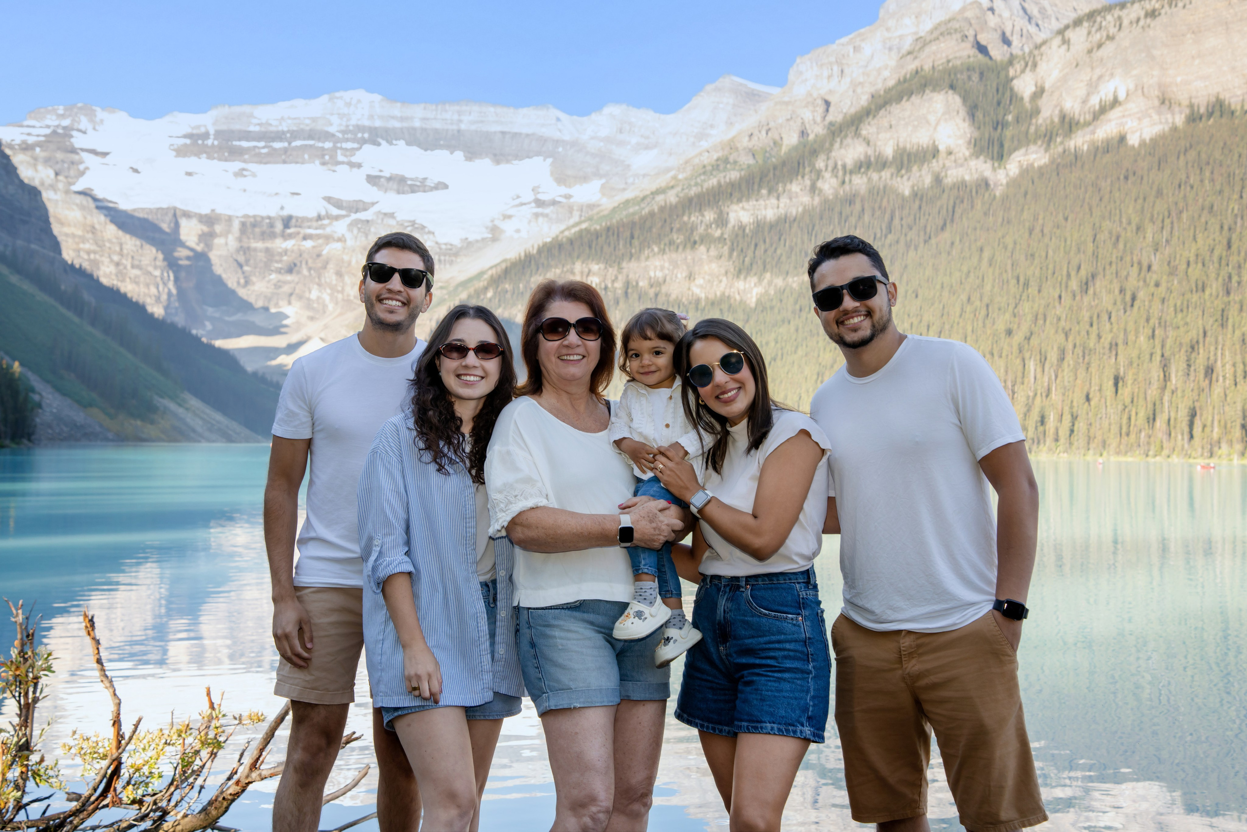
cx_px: 624
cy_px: 416
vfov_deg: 31.2
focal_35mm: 43
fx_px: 1489
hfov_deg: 45.4
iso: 320
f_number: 6.3
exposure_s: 1/200
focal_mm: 43
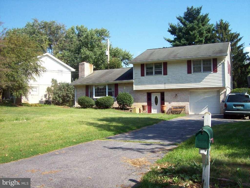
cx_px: 125
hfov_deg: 51.4
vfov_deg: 39.7
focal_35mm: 36
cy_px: 94
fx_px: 260
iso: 80
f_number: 4.8
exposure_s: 1/323
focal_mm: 6
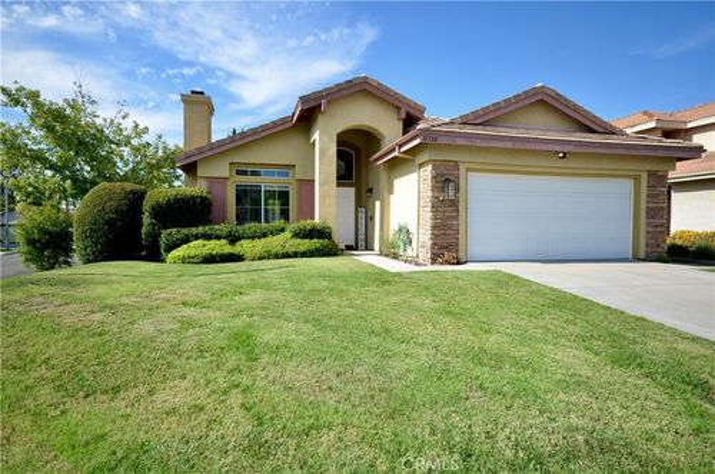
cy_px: 237
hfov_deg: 81.3
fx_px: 416
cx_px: 358
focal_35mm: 21
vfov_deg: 59.3
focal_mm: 14
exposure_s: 1/250
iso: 125
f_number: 8
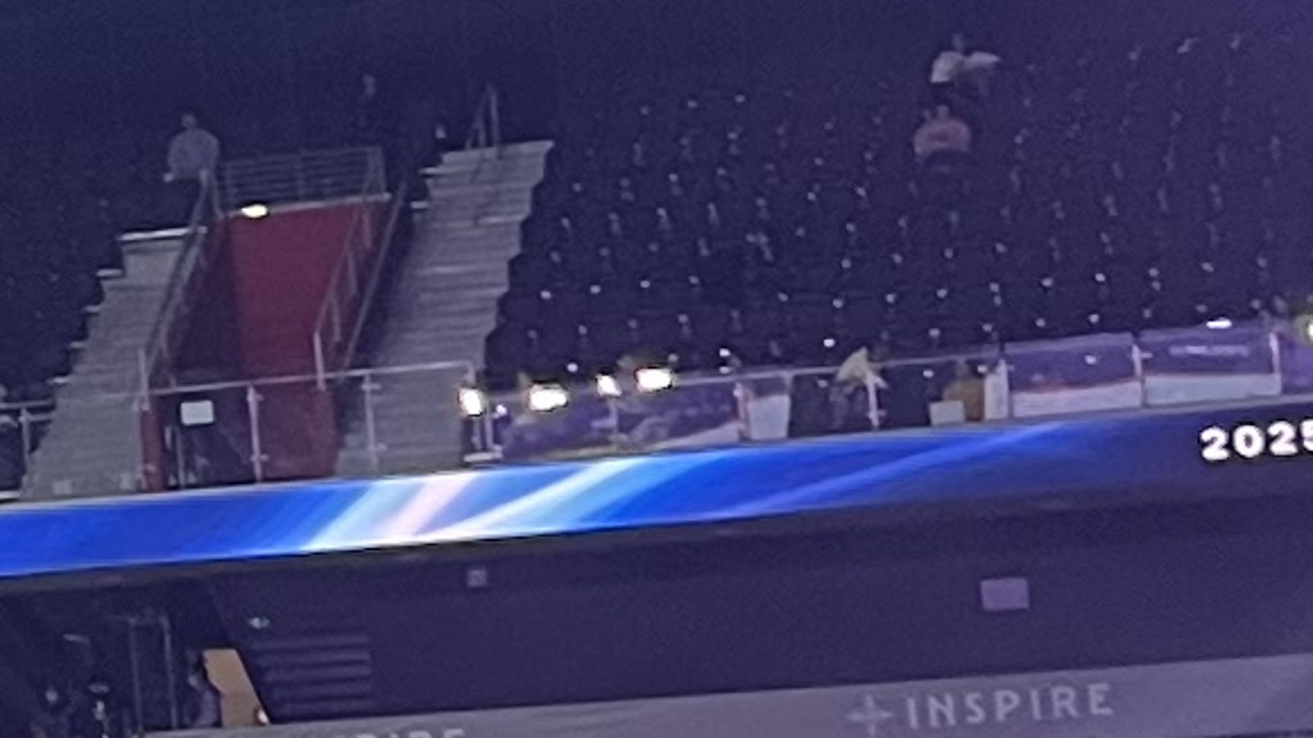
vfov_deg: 6.2
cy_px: 238
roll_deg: +3.8
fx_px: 6857
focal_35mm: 197
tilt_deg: +9.1
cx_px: -1883
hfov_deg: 9.6
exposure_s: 1/80
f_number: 1.5
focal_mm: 5.7
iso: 125
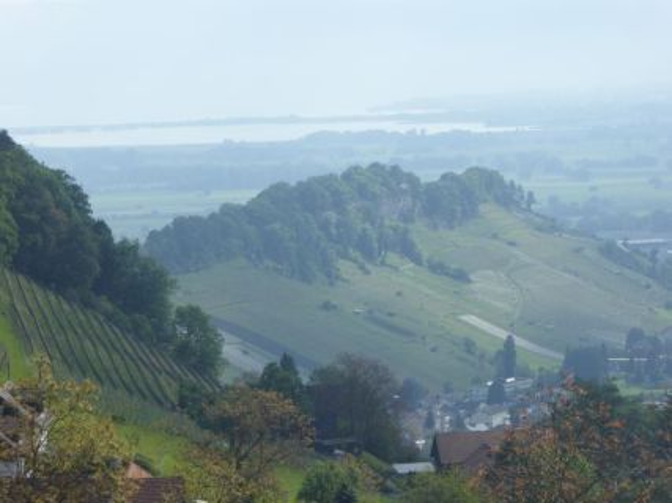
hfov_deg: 11.5
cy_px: 252
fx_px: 3338
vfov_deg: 8.6
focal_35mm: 172
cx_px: 336
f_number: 5.6
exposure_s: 1/400
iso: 100
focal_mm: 30.9
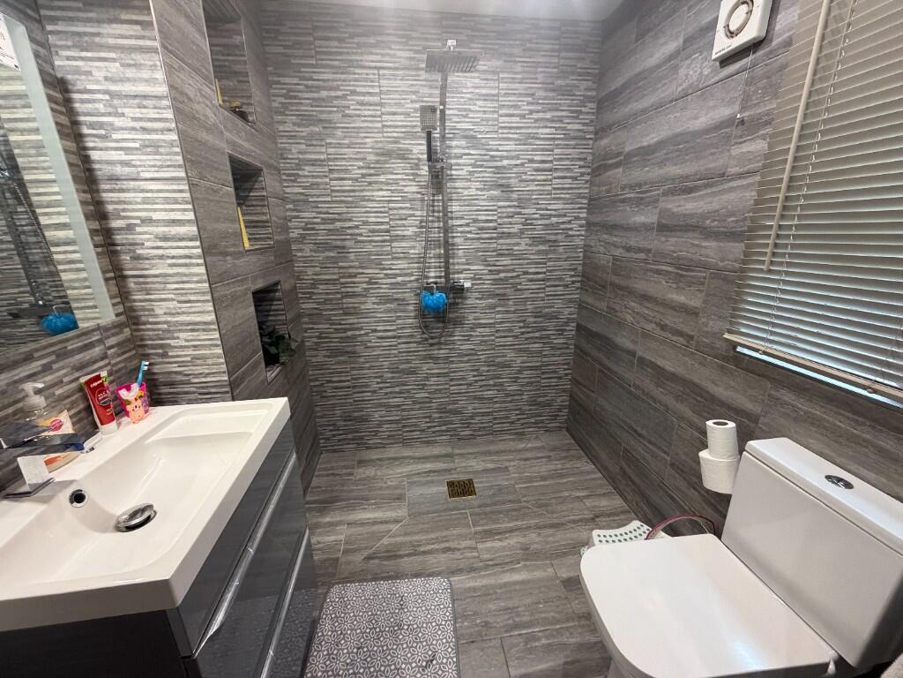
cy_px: 339
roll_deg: +0.9
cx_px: 452
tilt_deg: -17.3
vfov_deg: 85.7
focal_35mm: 14
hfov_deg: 102.1
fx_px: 365
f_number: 2.2
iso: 320
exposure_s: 1/100
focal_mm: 2.22
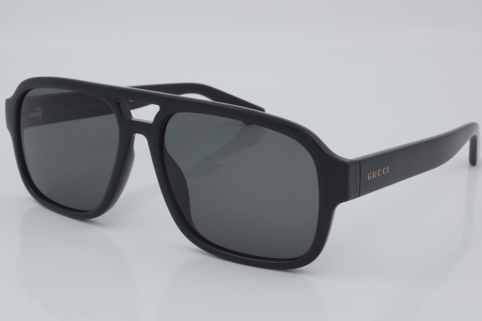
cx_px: 241
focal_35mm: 75
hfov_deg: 27.0
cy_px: 160
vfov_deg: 18.2
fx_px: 1004
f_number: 32
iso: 100
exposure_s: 1/4
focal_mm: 50
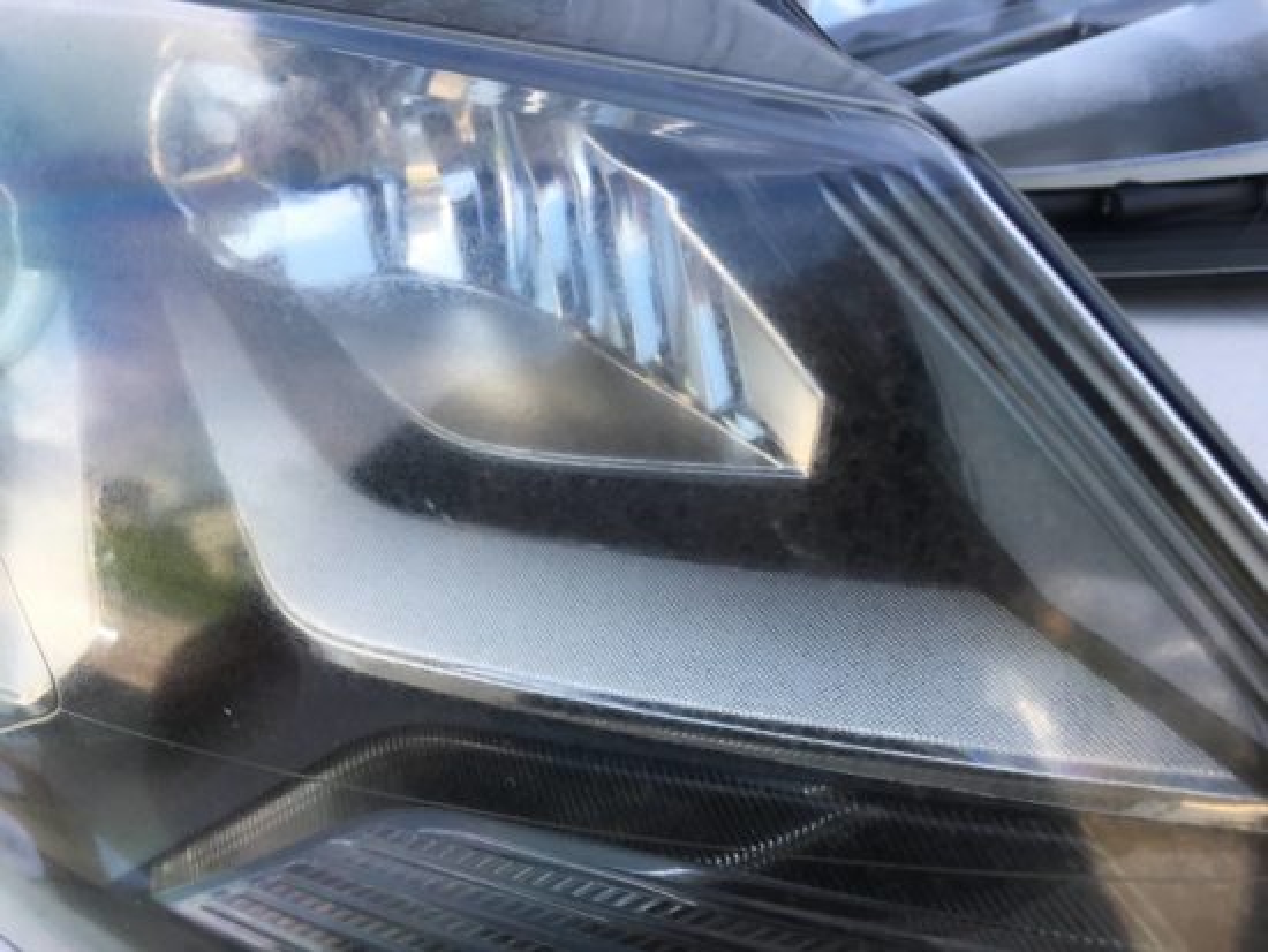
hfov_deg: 61.6
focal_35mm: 29
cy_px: 476
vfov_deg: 48.3
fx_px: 1063
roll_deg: +11.2
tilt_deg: -27.5
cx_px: 634
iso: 25
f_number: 2.2
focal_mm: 4.15
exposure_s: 1/342
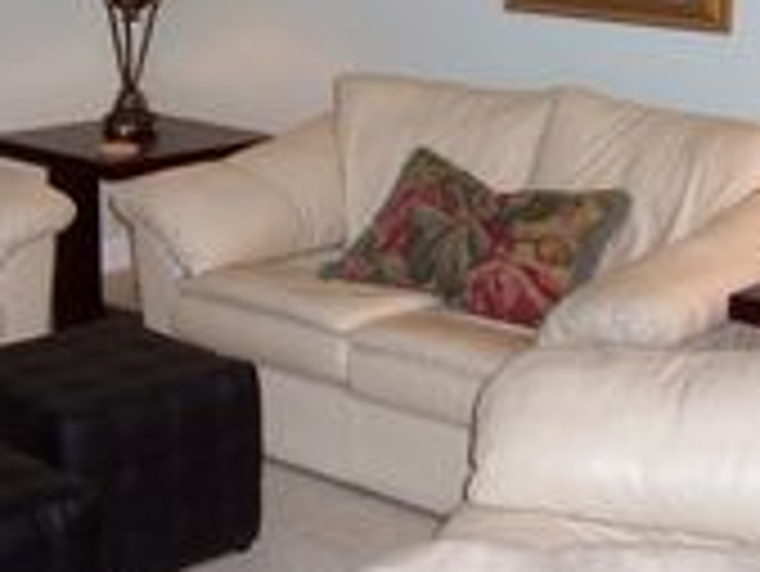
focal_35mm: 74
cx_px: 360
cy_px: 180
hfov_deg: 26.3
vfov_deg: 19.8
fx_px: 1626
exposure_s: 1/60
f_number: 2.7
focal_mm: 5.6
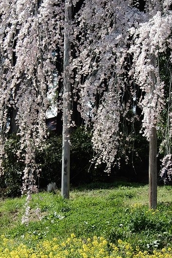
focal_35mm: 144
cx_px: 48
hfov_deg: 9.5
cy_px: 145
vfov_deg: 14.2
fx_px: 1032
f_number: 5
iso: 80
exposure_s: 1/250
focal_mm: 18.7
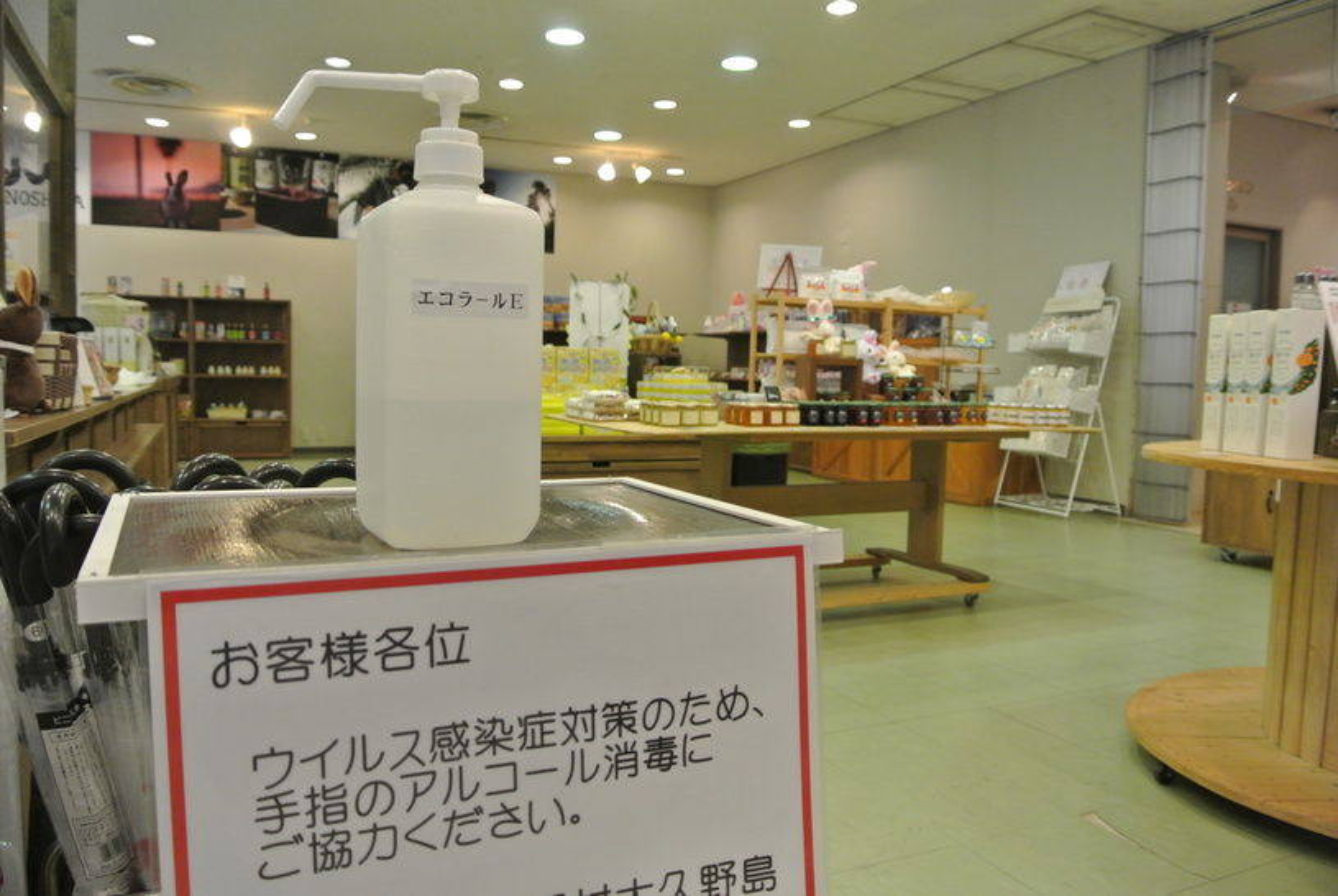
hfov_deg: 67.3
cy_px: 448
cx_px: 669
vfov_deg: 48.1
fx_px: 1005
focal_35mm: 27
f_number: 3.5
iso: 800
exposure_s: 1/60
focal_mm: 10
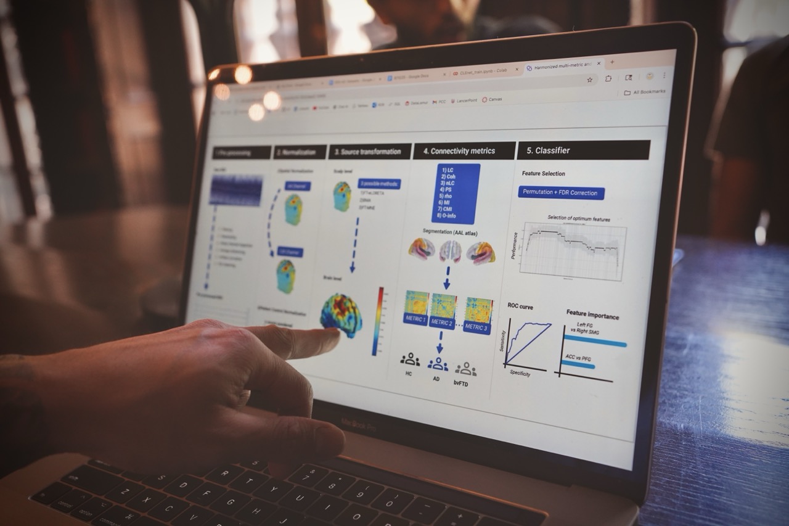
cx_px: 394
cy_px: 263
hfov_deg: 54.4
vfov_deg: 37.8
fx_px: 767
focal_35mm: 35
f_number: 4
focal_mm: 35
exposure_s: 1/125
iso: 3200
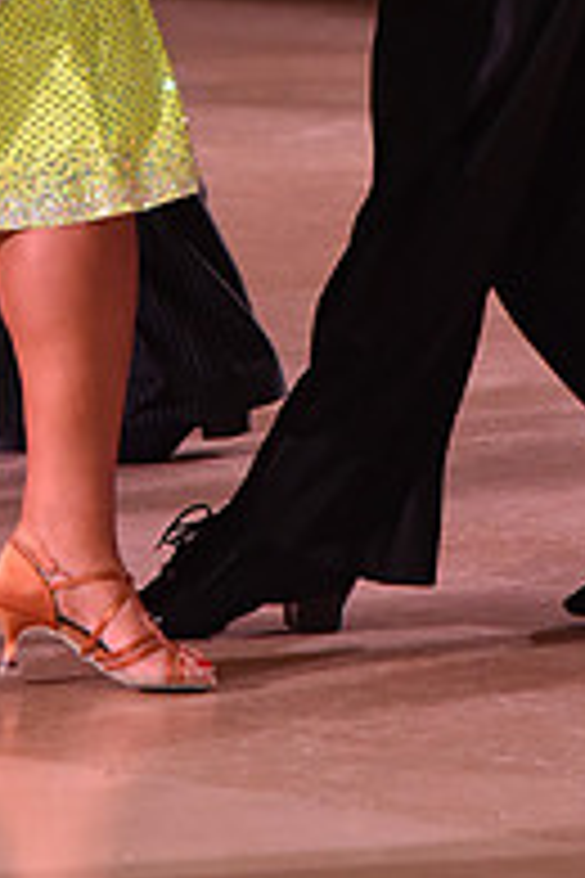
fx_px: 8701
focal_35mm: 357
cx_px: 218
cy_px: -297
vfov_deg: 5.7
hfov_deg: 3.9
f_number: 6.3
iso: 2500
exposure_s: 1/320
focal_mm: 120
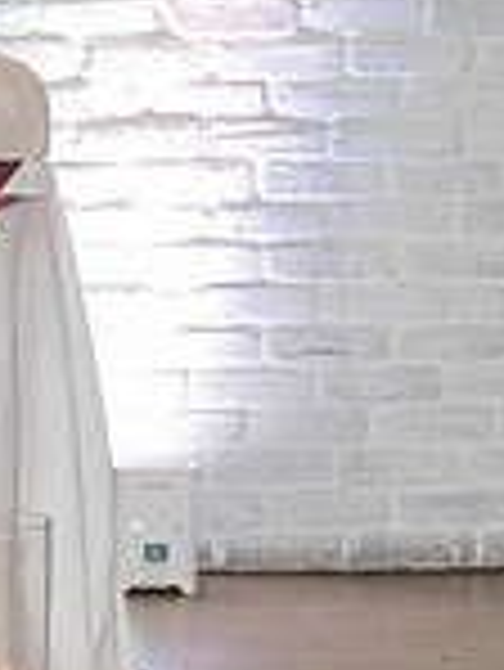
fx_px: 4556
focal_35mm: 235
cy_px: 302
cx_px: -658
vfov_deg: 8.4
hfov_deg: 6.1
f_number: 2.8
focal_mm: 55
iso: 2000
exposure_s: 1/200
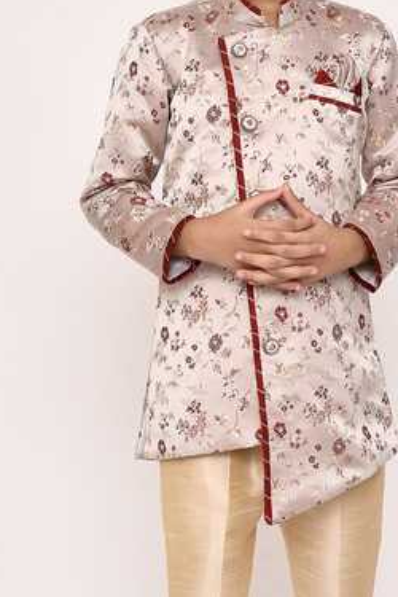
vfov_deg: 28.6
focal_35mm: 70
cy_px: 182
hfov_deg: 19.4
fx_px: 1161
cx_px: 271
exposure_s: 1/160
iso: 250
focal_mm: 50
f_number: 10
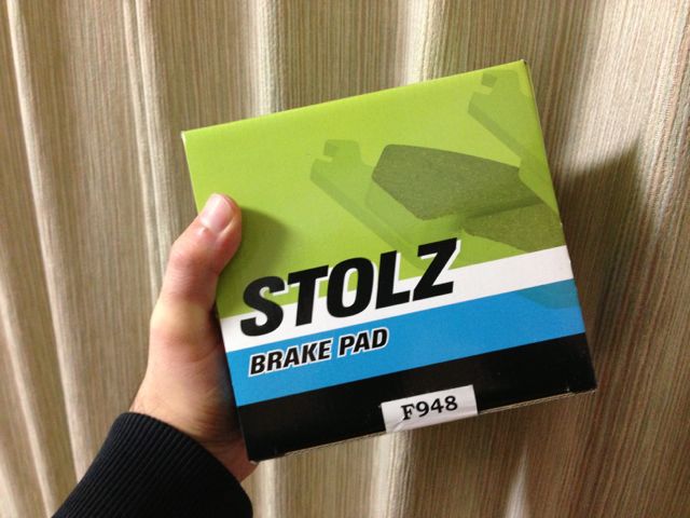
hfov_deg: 55.4
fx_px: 658
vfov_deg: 42.9
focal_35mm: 33
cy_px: 259
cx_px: 345
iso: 400
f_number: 2.4
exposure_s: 1/20
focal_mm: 4.13
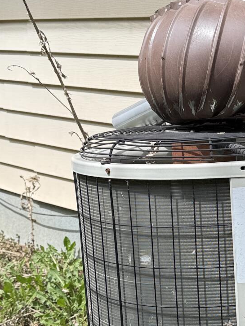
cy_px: 215
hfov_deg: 21.8
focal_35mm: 66
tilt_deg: -14.9
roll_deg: -1.1
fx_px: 623
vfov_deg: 29.2
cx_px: 212
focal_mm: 6.76
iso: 80
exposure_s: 1/1437
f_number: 1.78
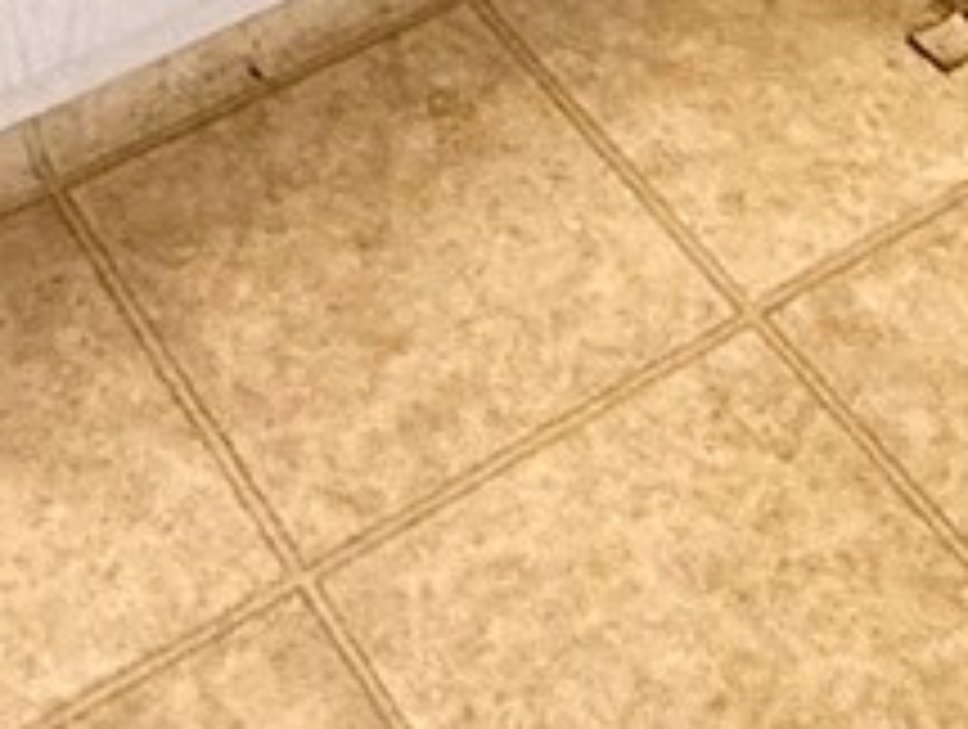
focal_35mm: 104
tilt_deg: -11.8
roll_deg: -1.2
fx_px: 2913
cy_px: -1557
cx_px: 522
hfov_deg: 18.9
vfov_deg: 10.0
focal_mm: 2.22
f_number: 2.2
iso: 320
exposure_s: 1/70
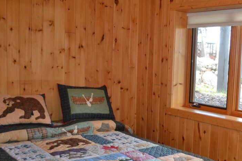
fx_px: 309
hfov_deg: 41.2
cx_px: 187
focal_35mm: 46
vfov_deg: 29.2
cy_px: 93
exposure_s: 1/60
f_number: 3.5
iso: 720
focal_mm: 18
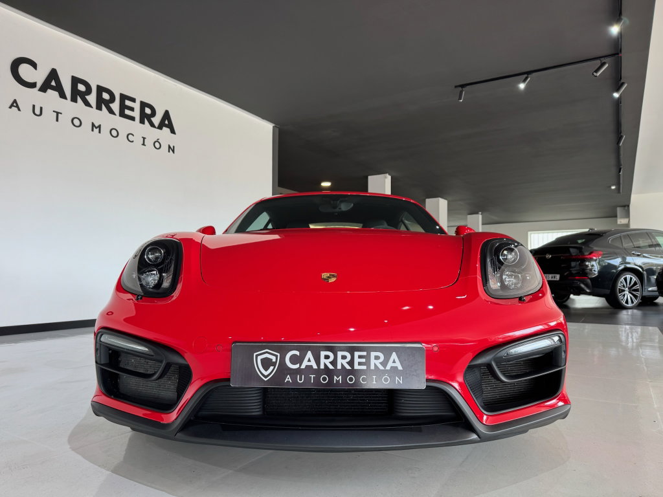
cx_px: 332
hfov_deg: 71.6
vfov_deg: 56.8
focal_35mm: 24
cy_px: 248
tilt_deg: +2.9
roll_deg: +0.5
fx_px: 460
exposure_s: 1/121
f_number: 1.78
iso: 80
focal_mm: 6.76
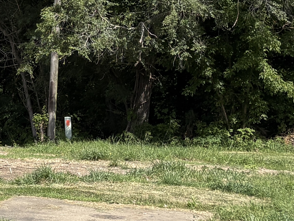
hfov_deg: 14.7
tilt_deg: +7.0
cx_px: -199
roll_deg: -0.9
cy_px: -62
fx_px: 1028
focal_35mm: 121
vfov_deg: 11.9
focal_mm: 5.96
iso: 50
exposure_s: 1/3623
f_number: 1.6
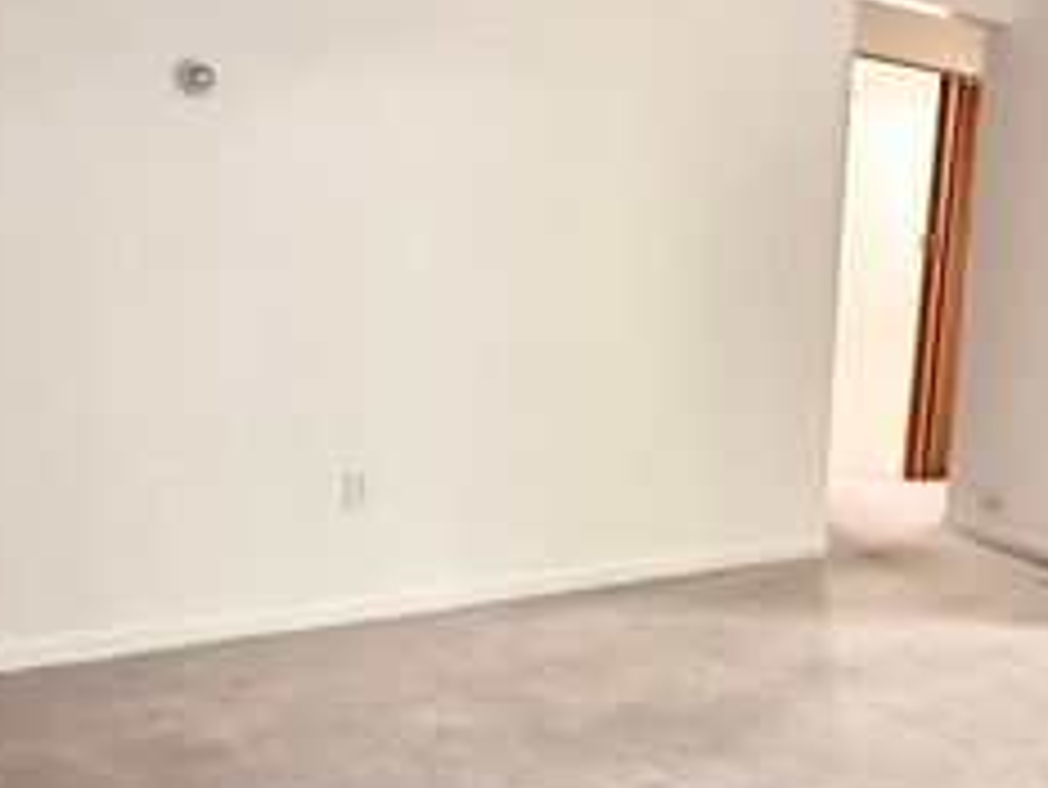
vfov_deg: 33.7
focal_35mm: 42
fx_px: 1272
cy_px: 588
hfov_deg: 42.5
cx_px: 859
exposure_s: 1/60
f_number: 2.2
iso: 1000
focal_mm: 2.22
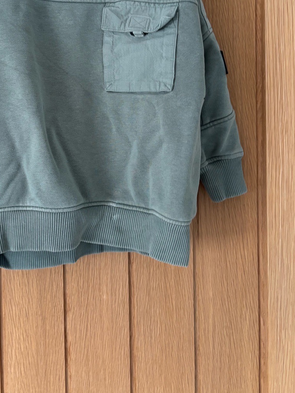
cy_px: 90
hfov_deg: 34.6
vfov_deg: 44.0
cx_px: 88
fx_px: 466
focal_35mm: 41
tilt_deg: -3.1
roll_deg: +0.4
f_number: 1.6
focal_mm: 5.96
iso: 200
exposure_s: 1/50
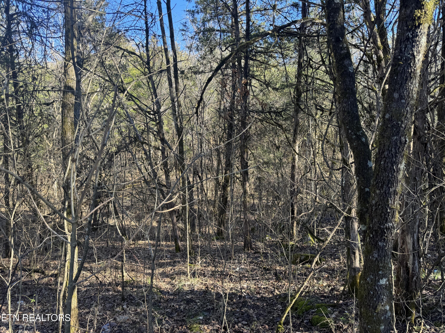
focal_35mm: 24
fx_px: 309
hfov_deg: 71.6
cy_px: 166
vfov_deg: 56.8
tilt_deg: -2.1
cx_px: 222
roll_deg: +0.0
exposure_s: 1/230
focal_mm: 6.76
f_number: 1.78
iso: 64
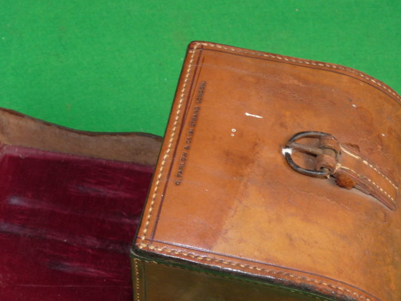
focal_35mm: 61
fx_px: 707
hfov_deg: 31.6
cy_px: 220
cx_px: 168
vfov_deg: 23.8
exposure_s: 1/30
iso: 100
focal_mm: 6.9
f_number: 4
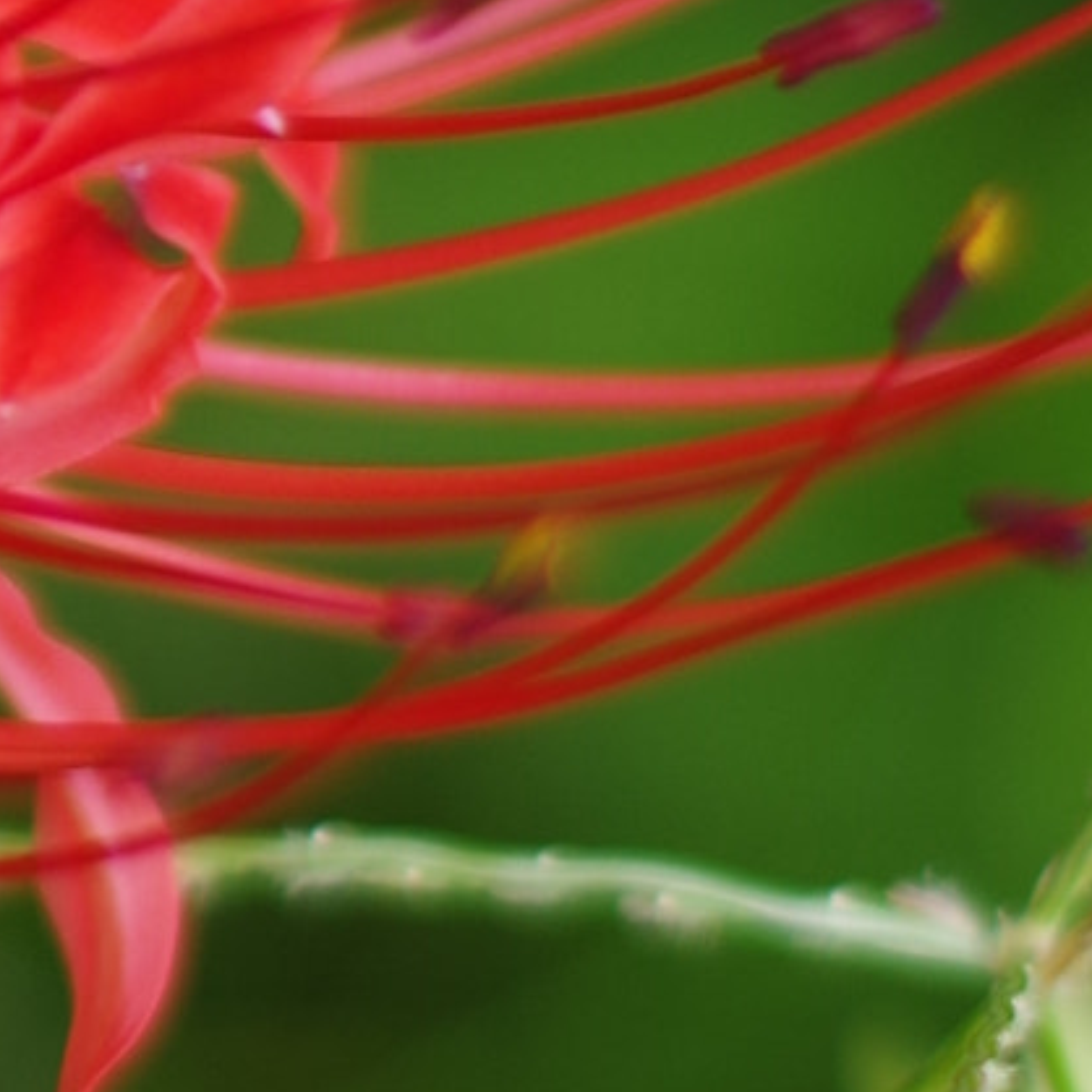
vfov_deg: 3.7
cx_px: -1280
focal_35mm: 468
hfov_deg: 3.7
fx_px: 16703
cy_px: -217
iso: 100
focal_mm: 50
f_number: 1.8
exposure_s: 1/125
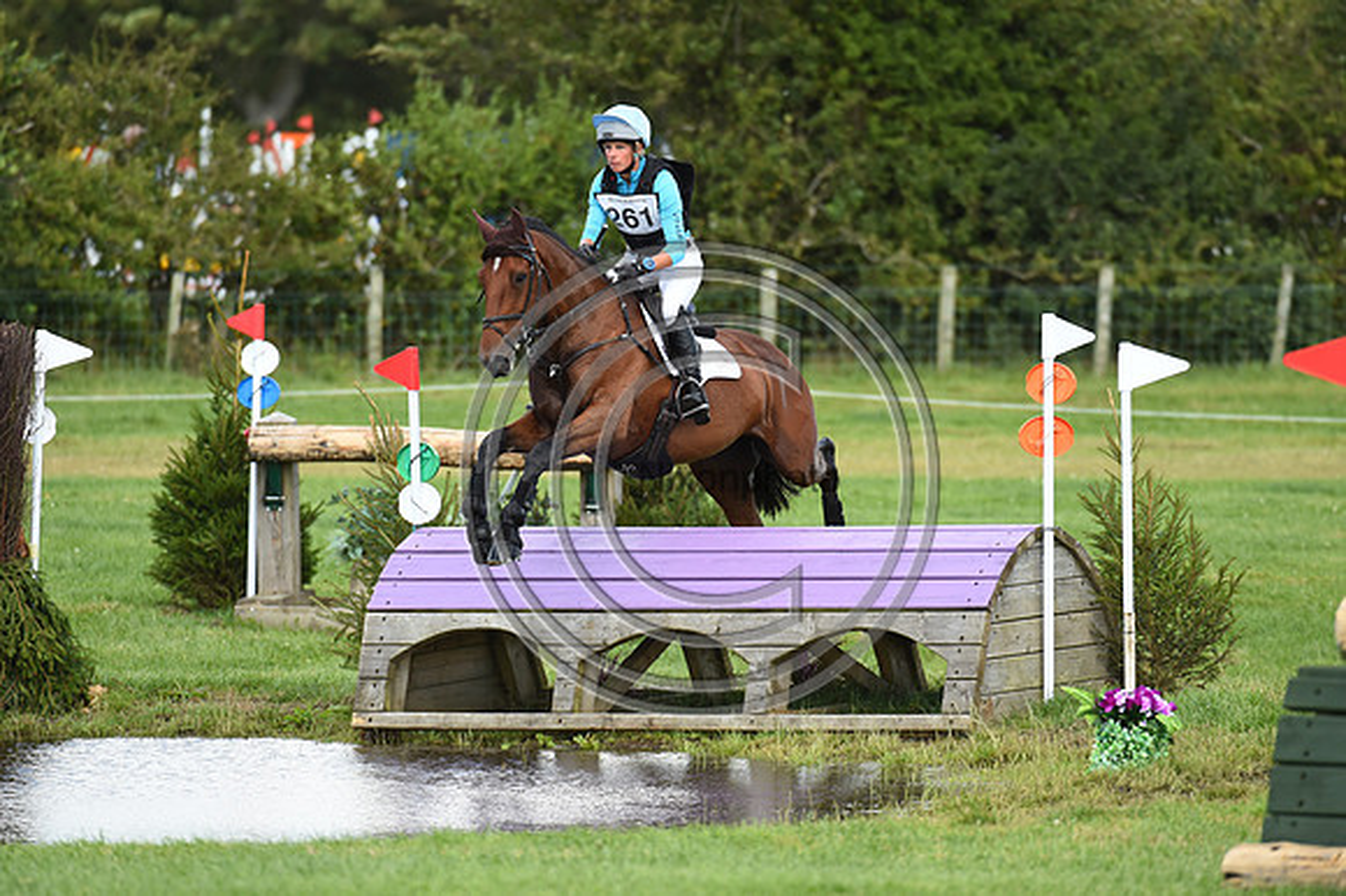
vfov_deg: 3.4
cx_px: 673
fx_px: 14946
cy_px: 448
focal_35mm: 400
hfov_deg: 5.2
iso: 800
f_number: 5.6
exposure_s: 1/1250
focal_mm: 400
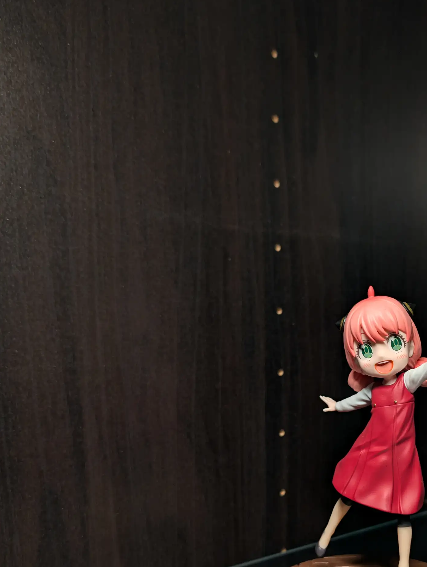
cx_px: 363
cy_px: 389
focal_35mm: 41
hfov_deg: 33.8
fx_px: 673
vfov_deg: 44.9
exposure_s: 1/15.2
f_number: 1.68
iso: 46
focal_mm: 6.9
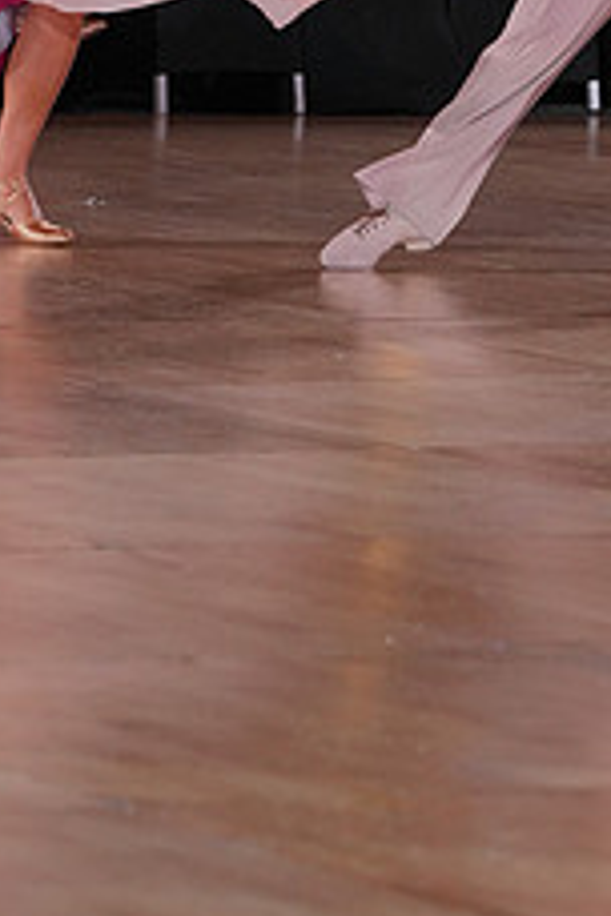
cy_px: -205
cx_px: 424
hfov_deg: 4.9
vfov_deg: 7.3
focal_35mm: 280
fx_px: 7128
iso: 2000
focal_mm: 110
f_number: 5
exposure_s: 1/400
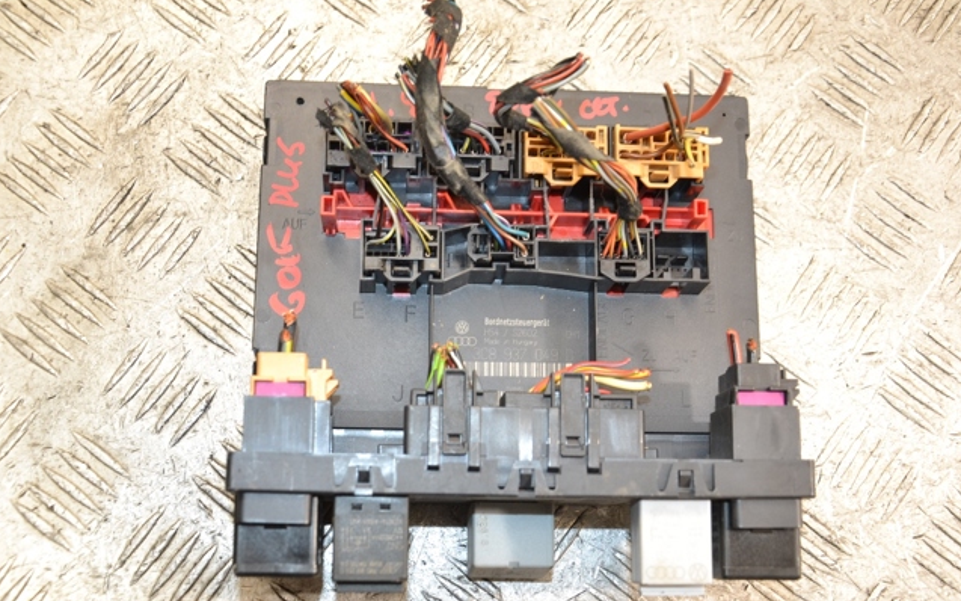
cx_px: 480
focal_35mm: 43
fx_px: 1126
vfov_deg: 29.8
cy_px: 320
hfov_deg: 46.2
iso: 800
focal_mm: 28
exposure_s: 1/60
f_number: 5
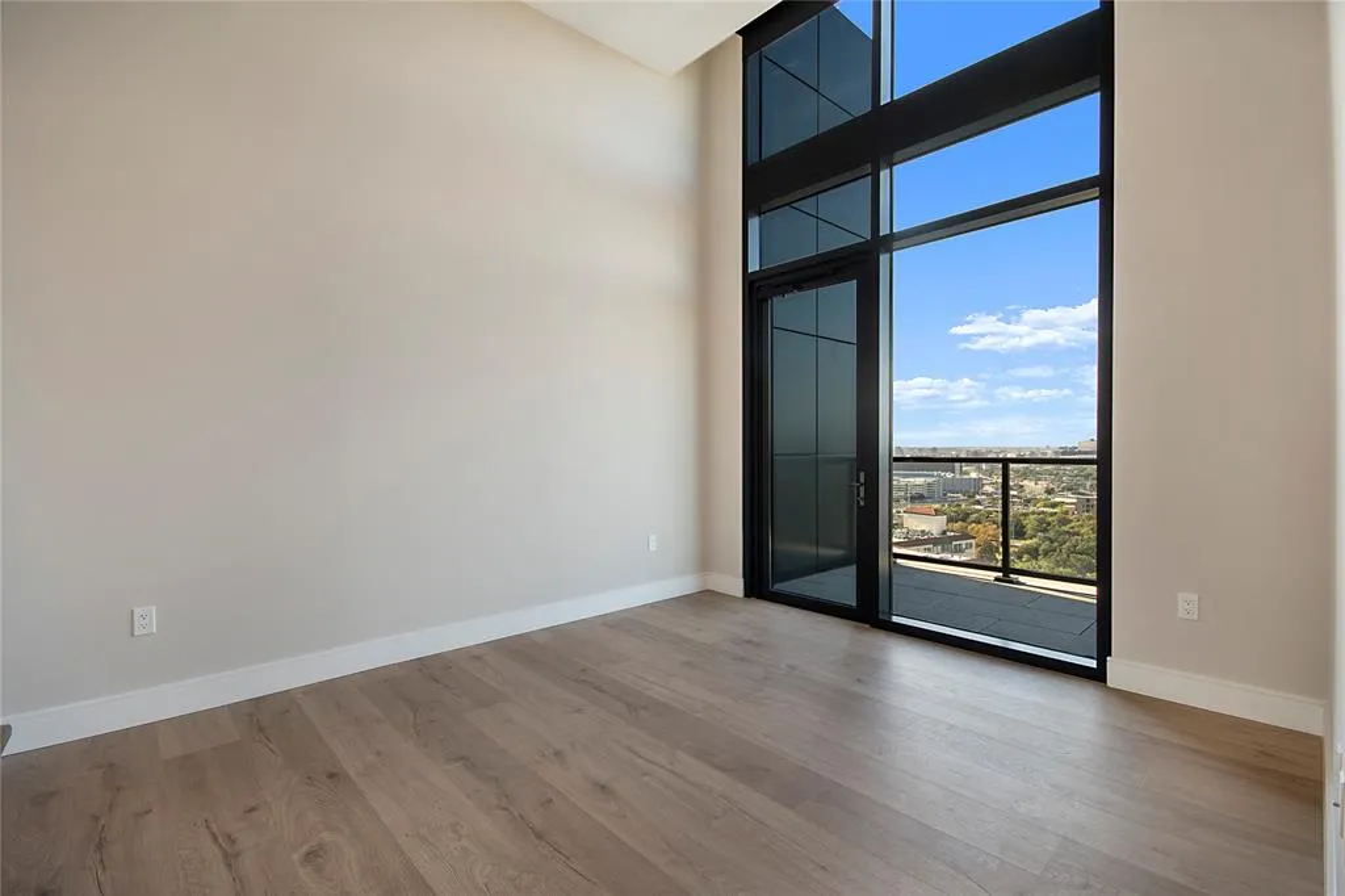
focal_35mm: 15
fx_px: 560
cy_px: 448
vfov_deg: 77.3
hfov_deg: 100.4
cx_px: 672
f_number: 8
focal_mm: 10
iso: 100
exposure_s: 1/30
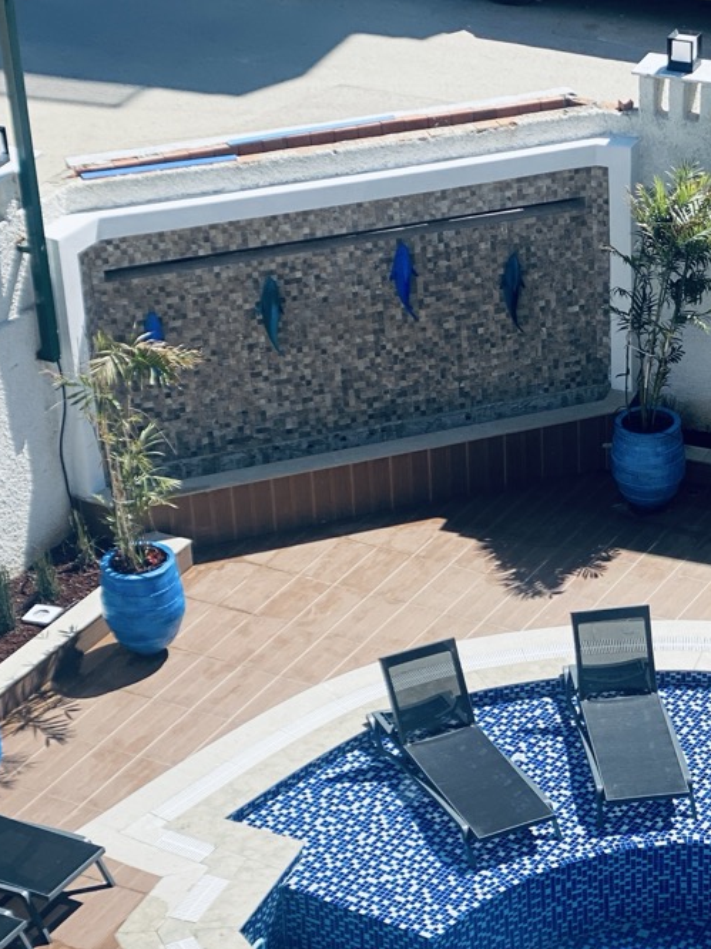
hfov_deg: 14.6
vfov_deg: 19.6
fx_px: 2740
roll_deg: -0.8
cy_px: 616
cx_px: 677
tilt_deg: -30.3
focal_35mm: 100
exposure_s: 1/1332
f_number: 2
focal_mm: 6
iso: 20
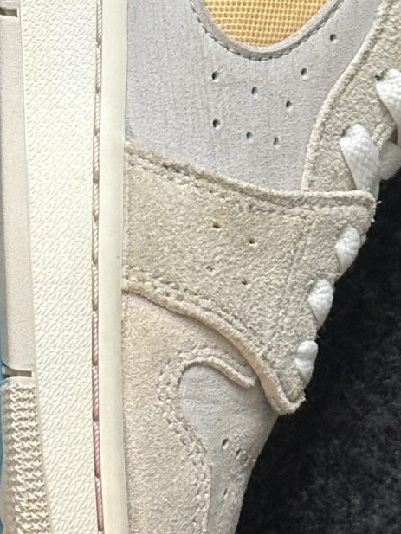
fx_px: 3073
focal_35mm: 199
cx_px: -9
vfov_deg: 9.9
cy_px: 57
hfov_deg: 7.4
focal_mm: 6.86
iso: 200
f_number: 1.78
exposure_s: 1/50
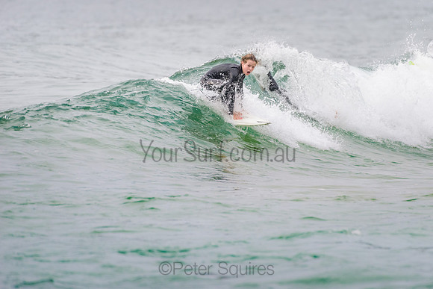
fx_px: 7374
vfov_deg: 2.2
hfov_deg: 3.4
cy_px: 113
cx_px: 265
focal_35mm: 613
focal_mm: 500
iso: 500
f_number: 5.6
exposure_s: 1/800
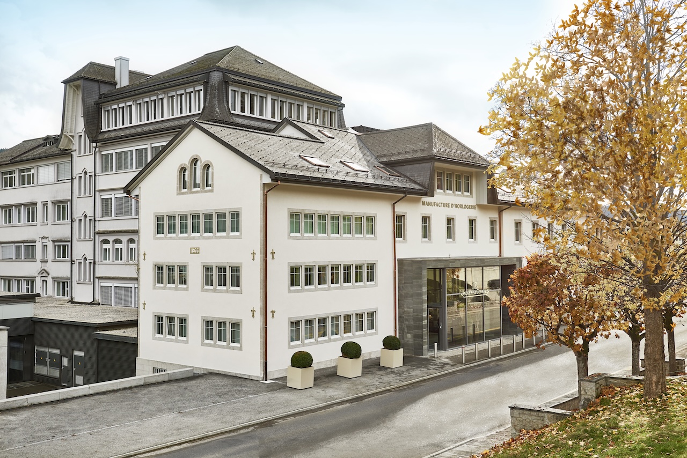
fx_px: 687
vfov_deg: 36.9
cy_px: 229
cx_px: 344
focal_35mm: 36
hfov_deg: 53.1
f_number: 8
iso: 250
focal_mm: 36
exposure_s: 1/250
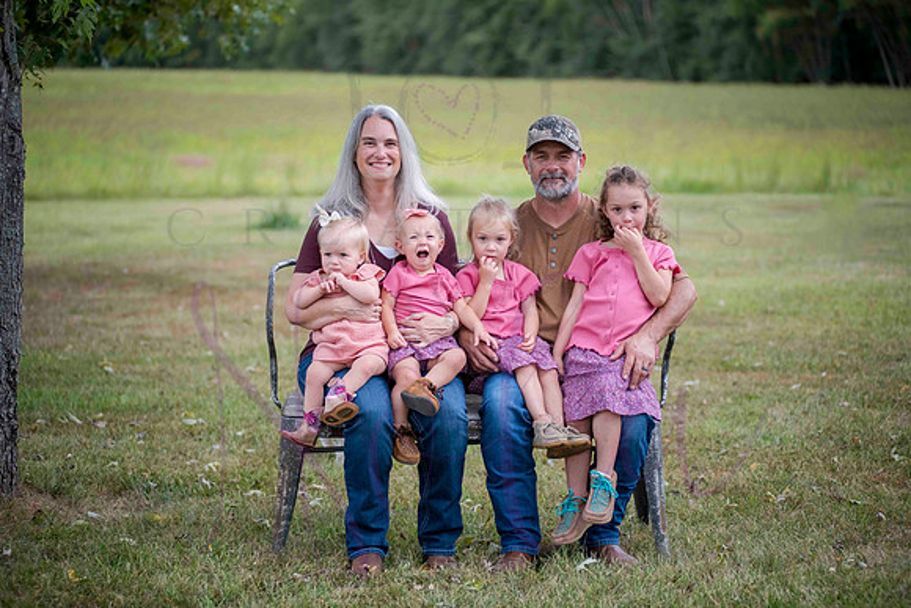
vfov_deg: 17.1
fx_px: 2025
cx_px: 456
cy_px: 304
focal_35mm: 80
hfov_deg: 25.4
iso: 400
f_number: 2.8
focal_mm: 80
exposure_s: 1/640
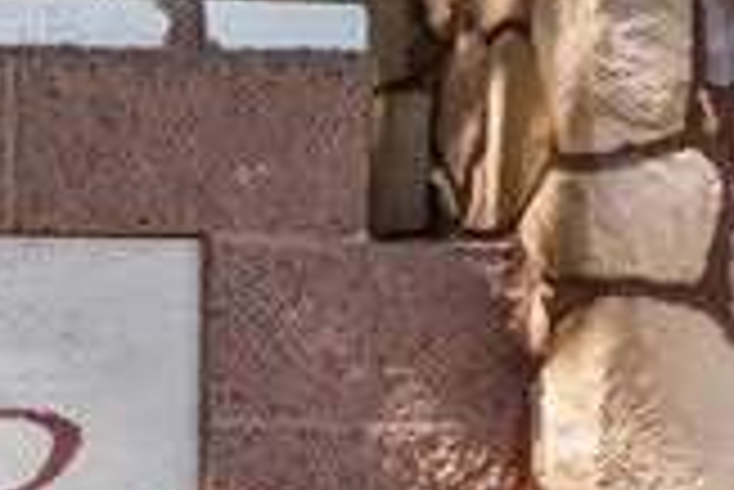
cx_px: -955
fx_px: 4367
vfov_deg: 6.4
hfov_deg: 8.8
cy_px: 645
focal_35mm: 214
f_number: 8
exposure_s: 1/3200
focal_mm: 23
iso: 400
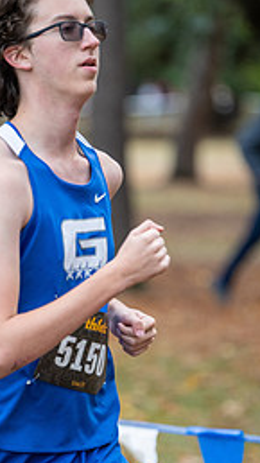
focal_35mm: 274
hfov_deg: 4.4
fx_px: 3360
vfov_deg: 7.9
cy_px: 287
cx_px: 36
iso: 900
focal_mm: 150
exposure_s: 1/1000
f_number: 2.8
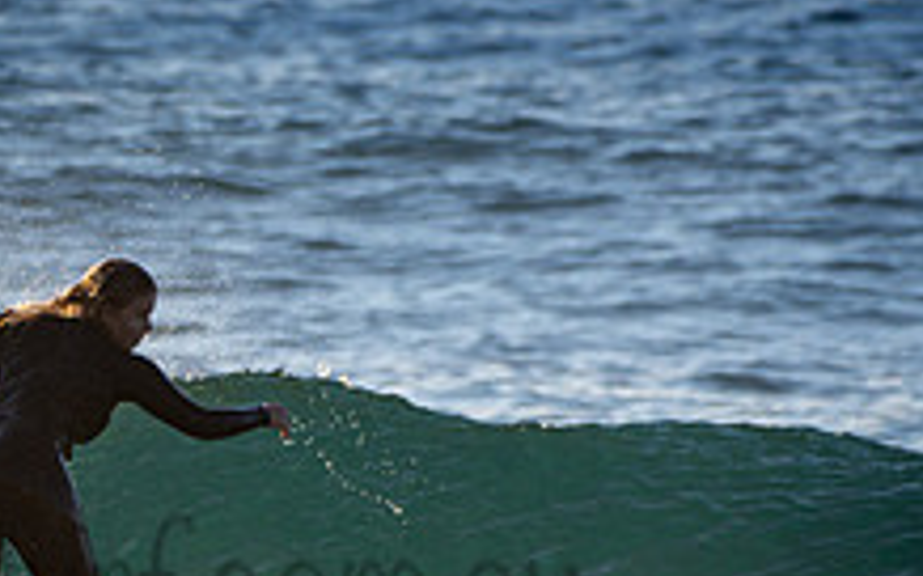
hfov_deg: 1.0
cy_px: 544
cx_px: 131
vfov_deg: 0.6
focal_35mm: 2037
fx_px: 51214
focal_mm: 500
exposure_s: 1/500
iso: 125
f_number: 6.3
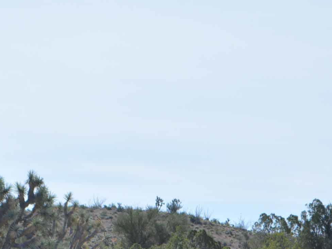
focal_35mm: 243
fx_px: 2335
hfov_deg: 8.1
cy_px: 327
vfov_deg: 6.1
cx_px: 120
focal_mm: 55
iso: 400
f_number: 7.1
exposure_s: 1/1600
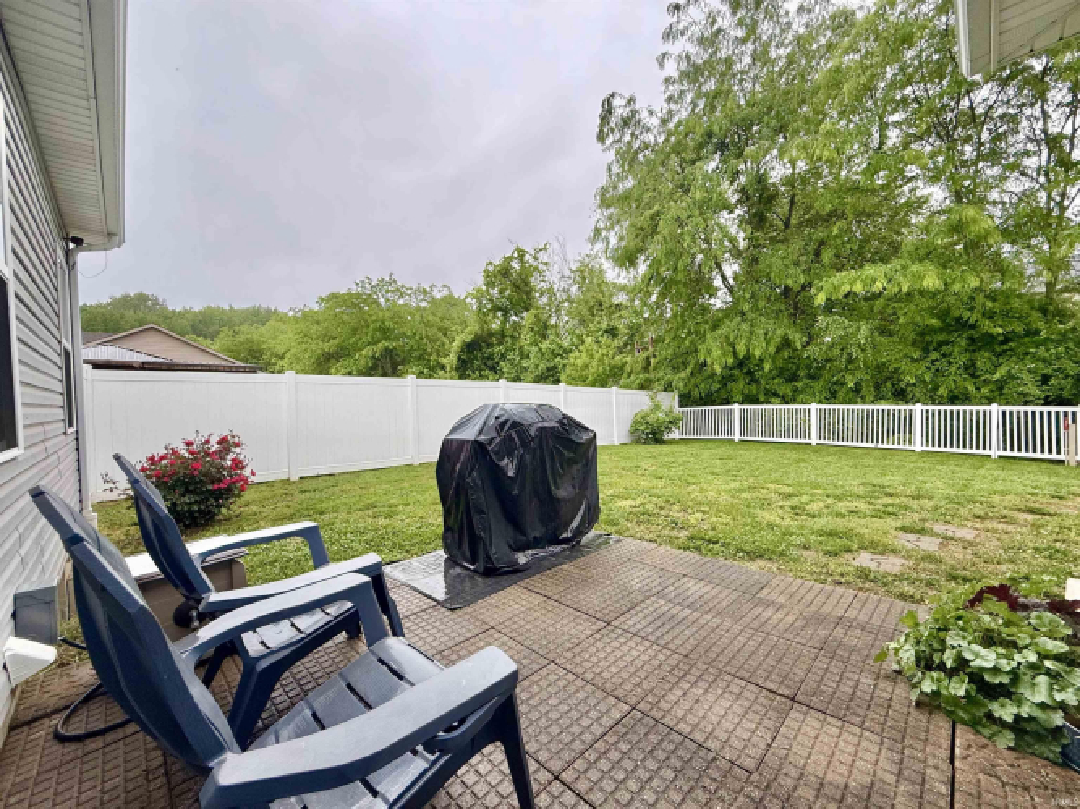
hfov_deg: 102.1
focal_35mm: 14
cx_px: 540
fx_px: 437
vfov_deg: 85.7
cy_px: 404
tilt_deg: -0.9
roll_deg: +1.8
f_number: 2.2
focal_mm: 2.22
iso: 50
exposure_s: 1/99
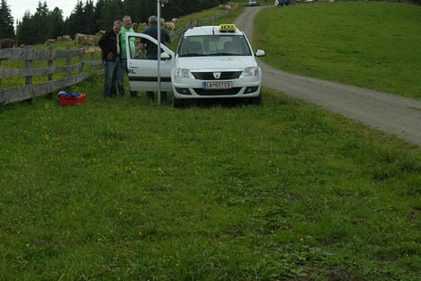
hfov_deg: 31.2
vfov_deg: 21.1
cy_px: 81
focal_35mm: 64
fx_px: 748
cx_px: 144
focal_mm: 6
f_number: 3.7
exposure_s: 1/490
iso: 50
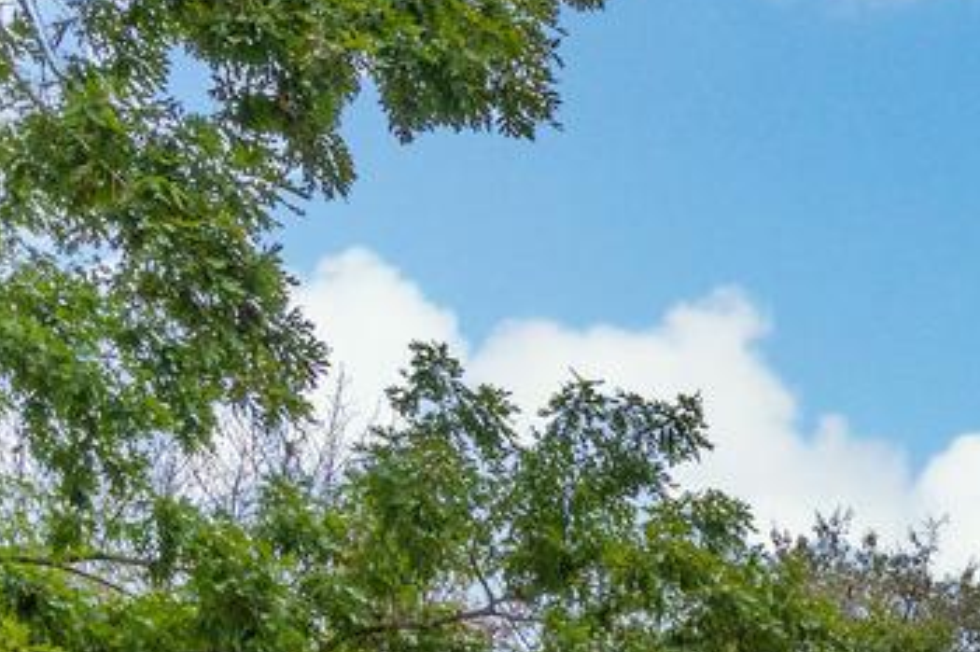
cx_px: 1588
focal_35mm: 82
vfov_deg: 13.5
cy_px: 1420
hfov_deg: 20.2
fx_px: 2231
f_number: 8
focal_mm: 14
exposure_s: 1/25
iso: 64
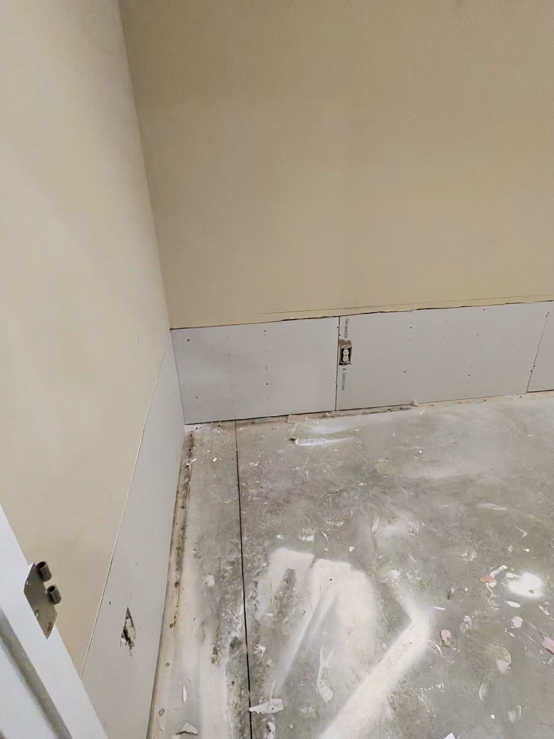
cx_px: 277
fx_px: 277
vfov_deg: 106.2
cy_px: 370
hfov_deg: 89.9
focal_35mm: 13
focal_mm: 2.24
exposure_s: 1/59.9
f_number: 2.2
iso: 2994
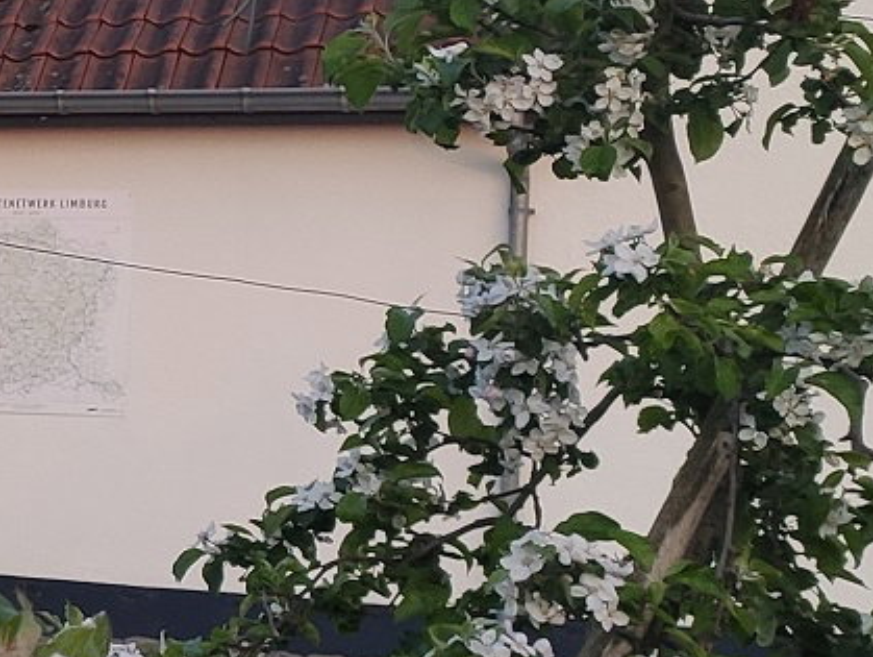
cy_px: 378
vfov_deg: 12.0
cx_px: -1036
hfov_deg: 13.1
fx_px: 3130
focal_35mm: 124
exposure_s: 1/100
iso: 146
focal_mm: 4.77
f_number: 1.75
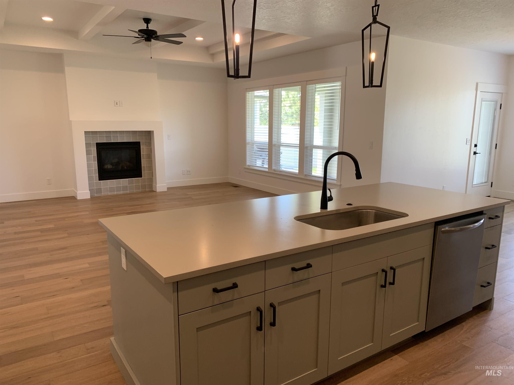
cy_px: 192
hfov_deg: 67.3
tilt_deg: -9.3
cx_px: 257
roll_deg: -0.1
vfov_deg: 53.1
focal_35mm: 26
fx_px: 386
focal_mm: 4.25
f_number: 1.8
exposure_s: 1/60
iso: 80
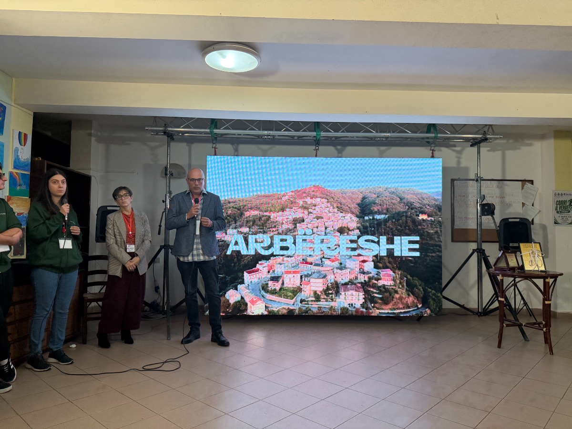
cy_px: 214
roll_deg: -0.4
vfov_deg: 56.8
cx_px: 286
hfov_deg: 71.6
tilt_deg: +2.7
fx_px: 397
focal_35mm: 24
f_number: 1.78
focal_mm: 6.76
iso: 250
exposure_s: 1/120
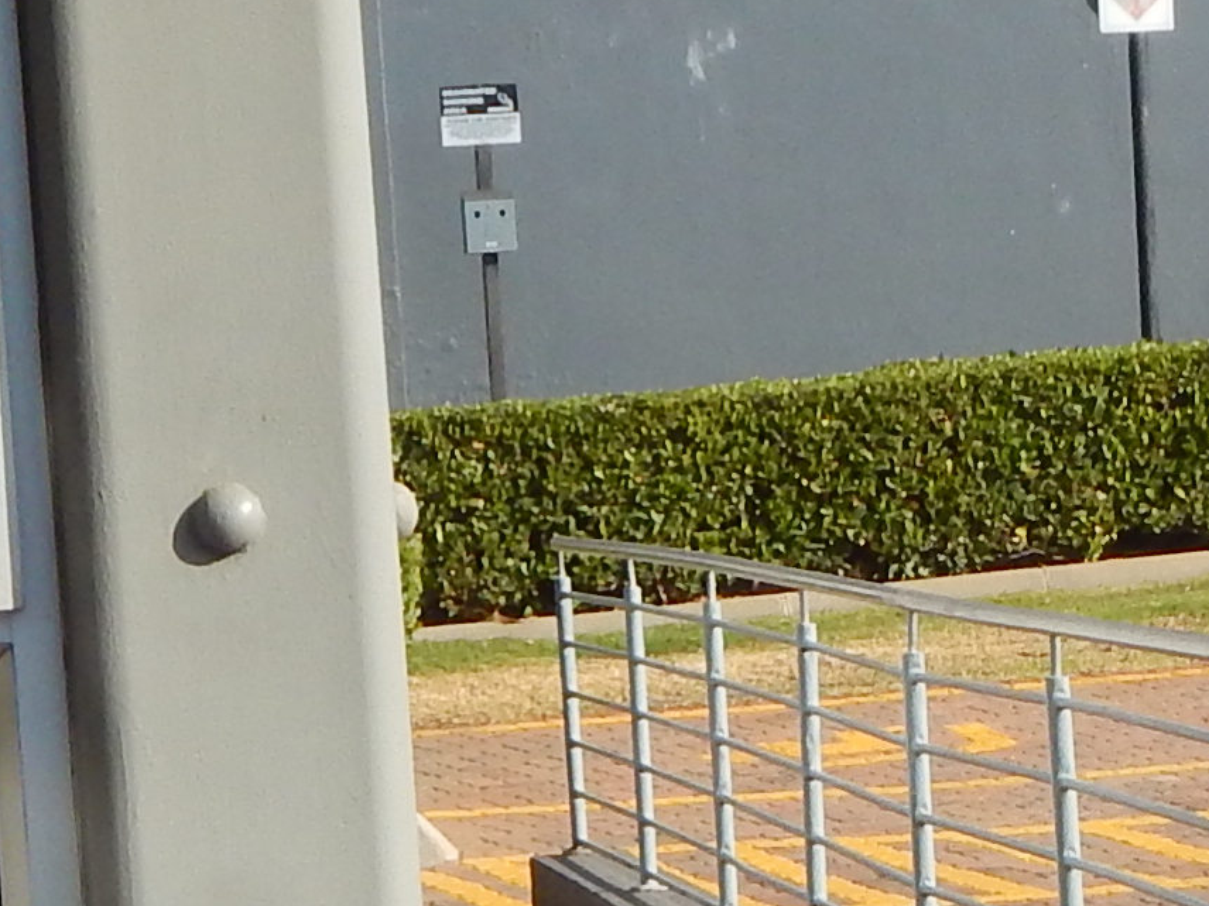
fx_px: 6391
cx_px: 1049
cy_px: 783
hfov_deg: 10.8
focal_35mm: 183
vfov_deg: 8.1
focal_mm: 6.1
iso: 125
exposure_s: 1/1000
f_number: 3.3
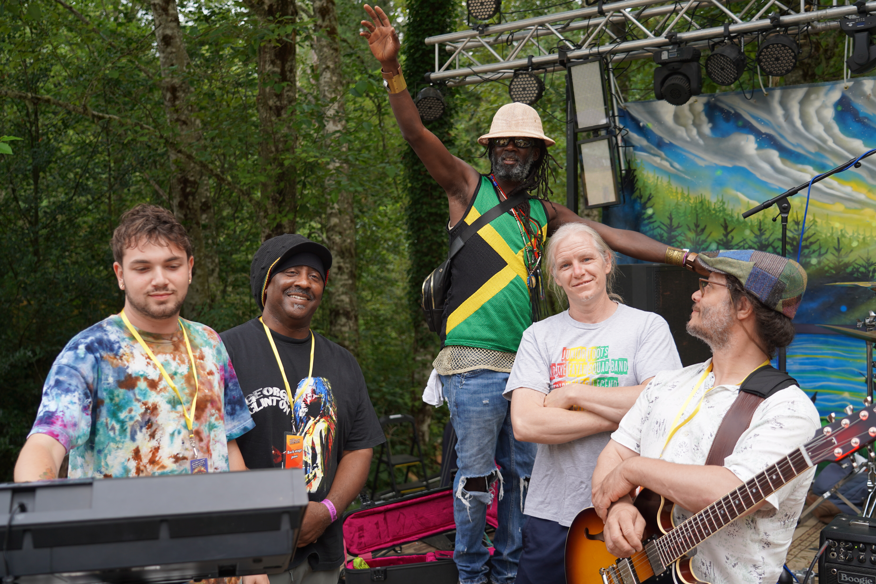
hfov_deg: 50.7
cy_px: 292
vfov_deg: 35.1
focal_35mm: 38
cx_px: 438
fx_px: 925
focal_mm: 38
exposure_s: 1/160
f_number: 4
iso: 160
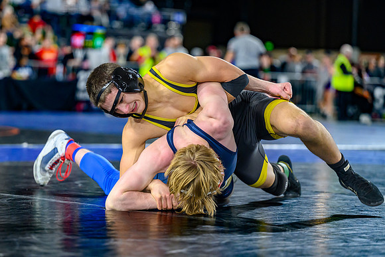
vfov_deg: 9.7
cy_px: 129
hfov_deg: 14.4
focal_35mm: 142
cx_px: 150
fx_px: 1519
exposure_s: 1/640
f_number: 2.8
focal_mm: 115
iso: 2500
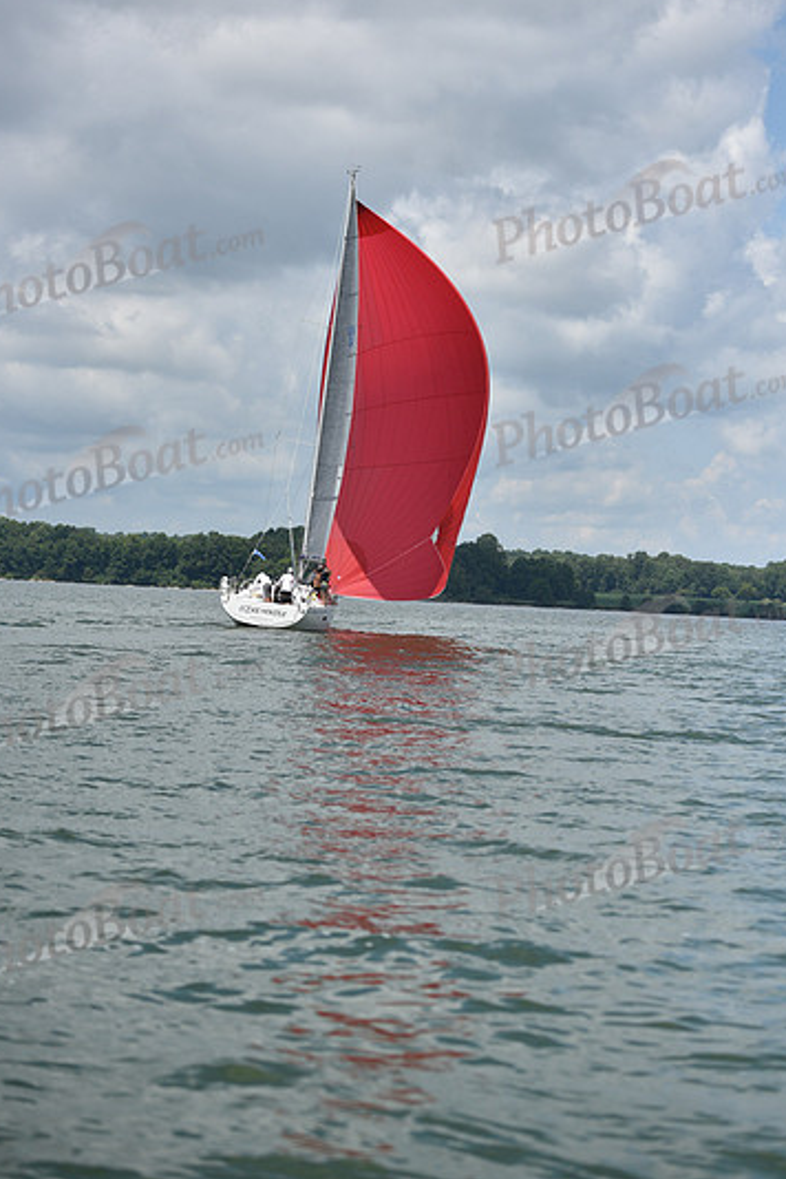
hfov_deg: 17.9
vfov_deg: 26.6
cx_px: 379
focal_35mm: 76
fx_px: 2489
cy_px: 556
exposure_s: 1/8000
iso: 320
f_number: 3.5
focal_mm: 70
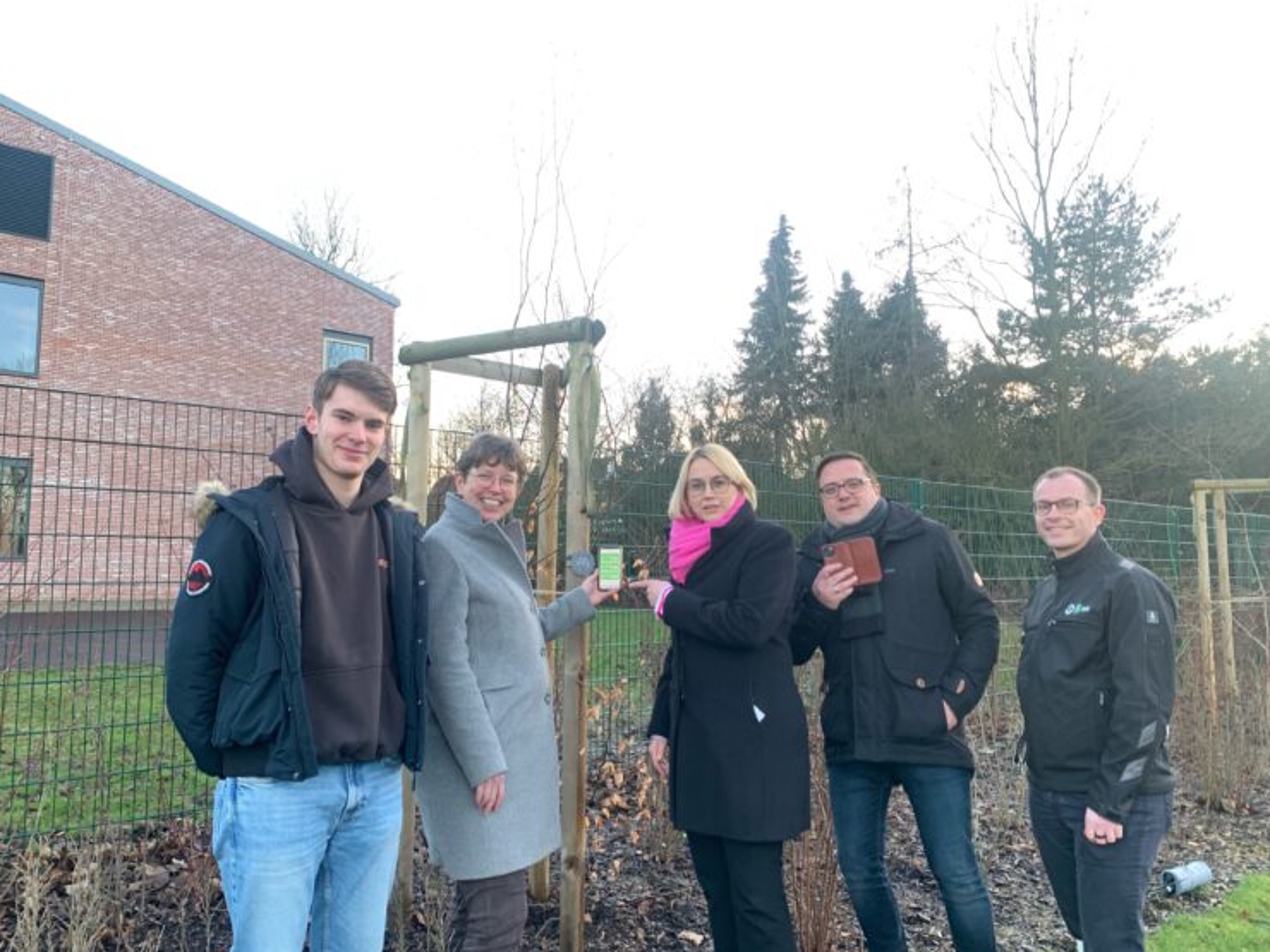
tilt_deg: +4.3
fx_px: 991
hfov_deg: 65.3
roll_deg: +0.5
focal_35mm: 27
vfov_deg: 51.4
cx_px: 645
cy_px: 475
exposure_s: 1/83
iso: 100
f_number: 1.8
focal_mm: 4.25
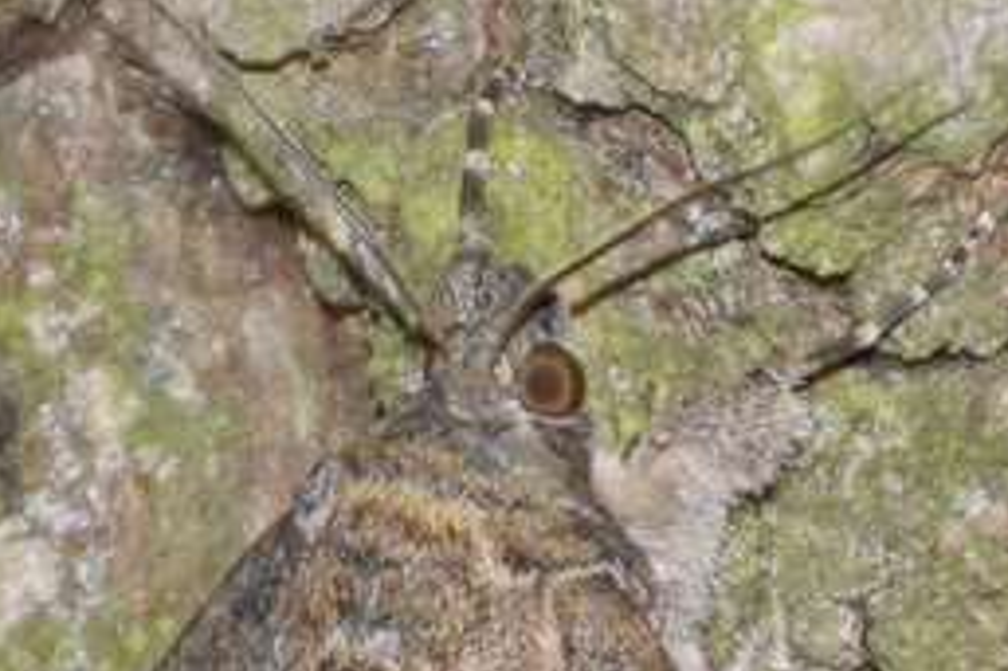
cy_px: 997
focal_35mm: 784
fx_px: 21937
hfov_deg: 2.6
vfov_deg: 1.8
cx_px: 528
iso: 320
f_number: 7.1
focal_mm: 140
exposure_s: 1/60
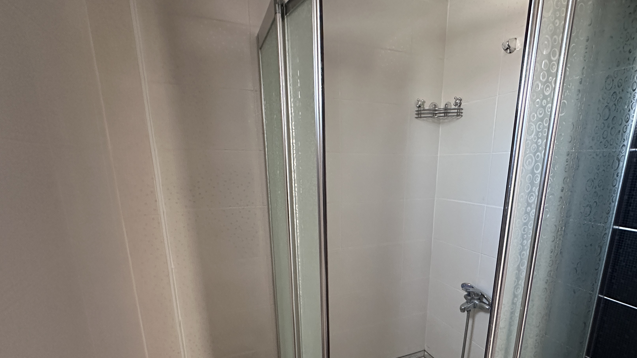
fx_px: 321
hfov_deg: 89.0
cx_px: 363
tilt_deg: -15.3
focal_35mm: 19
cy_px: 244
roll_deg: -0.5
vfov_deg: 56.9
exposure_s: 1/60
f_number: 2.2
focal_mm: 2.22
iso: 800
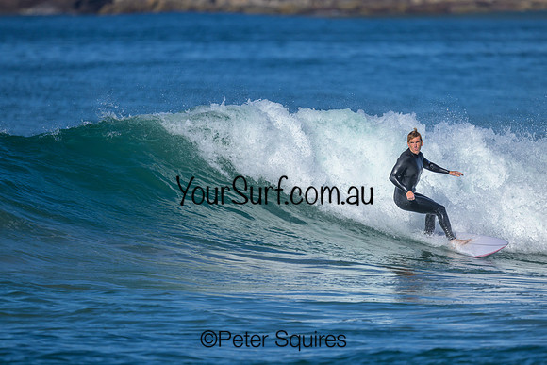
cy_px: 182
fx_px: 12158
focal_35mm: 800
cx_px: 274
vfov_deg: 1.7
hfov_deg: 2.6
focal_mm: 800
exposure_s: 1/2000
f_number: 6.3
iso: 180
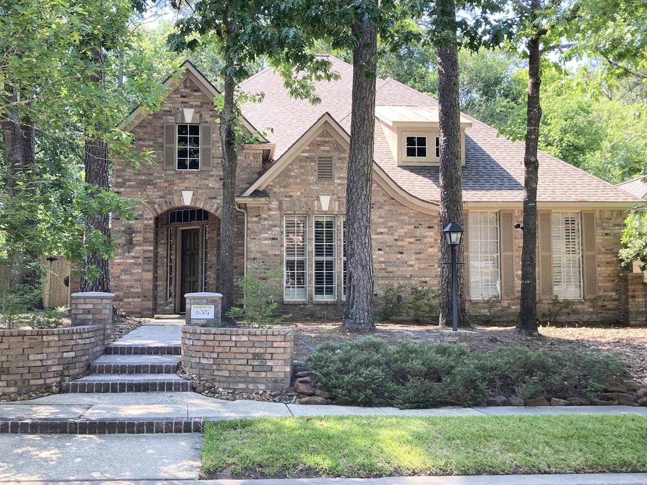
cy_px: 235
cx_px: 338
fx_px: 822
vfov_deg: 32.9
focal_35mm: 44
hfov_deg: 42.9
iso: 20
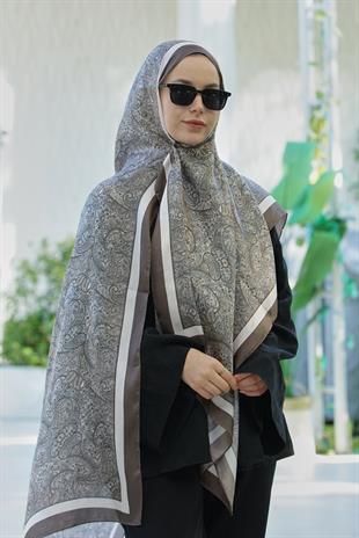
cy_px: 269
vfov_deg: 21.4
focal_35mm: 95
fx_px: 1419
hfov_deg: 14.4
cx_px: 180
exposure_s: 1/125
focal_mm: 95
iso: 500
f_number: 5
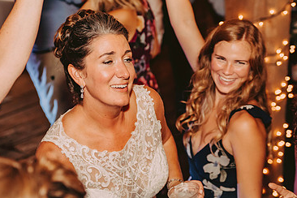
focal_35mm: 95
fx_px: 784
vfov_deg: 14.4
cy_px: 74
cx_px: 140
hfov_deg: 21.5
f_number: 2.8
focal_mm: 60
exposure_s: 1/160
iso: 1000
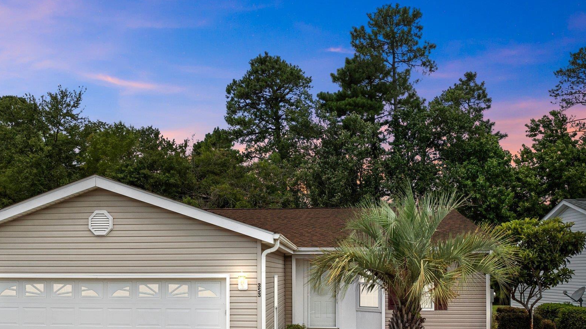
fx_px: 528
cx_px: 278
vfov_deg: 33.6
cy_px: 266
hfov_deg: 58.0
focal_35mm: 34
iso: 120
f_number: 2.8
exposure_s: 1/2500
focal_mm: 12.29
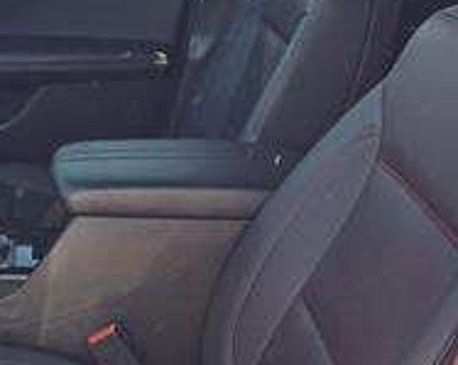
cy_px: 296
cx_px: -10
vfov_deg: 19.6
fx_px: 1042
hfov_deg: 23.6
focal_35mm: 77
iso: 64
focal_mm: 6.3
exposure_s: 1/182
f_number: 1.7
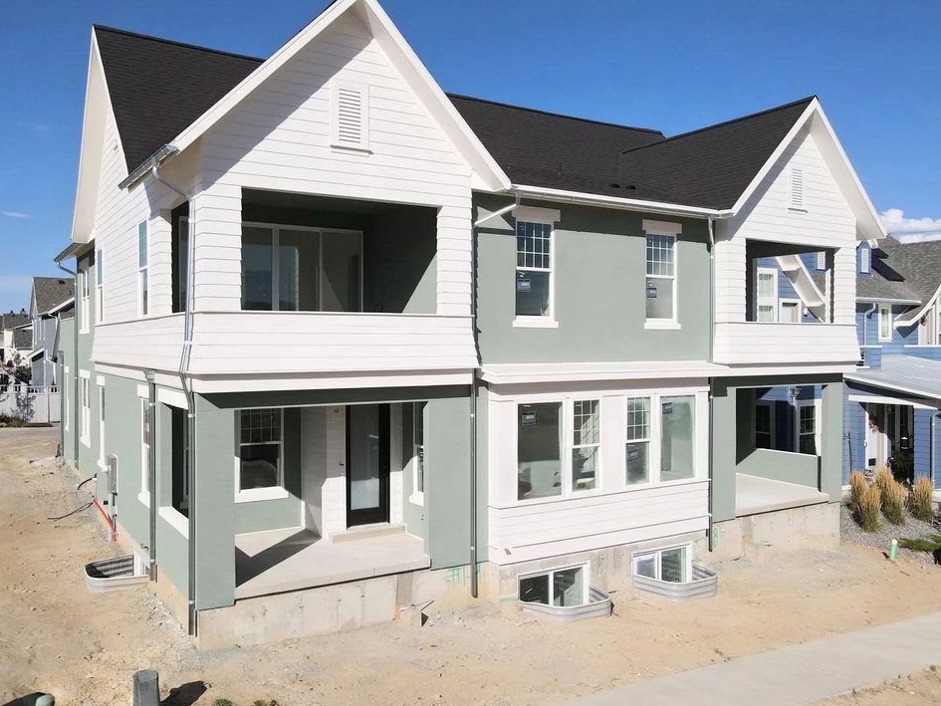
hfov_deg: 67.3
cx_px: 452
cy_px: 329
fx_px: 707
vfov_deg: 53.0
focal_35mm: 26
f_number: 2.8
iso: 100
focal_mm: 4.5
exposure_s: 1/1500
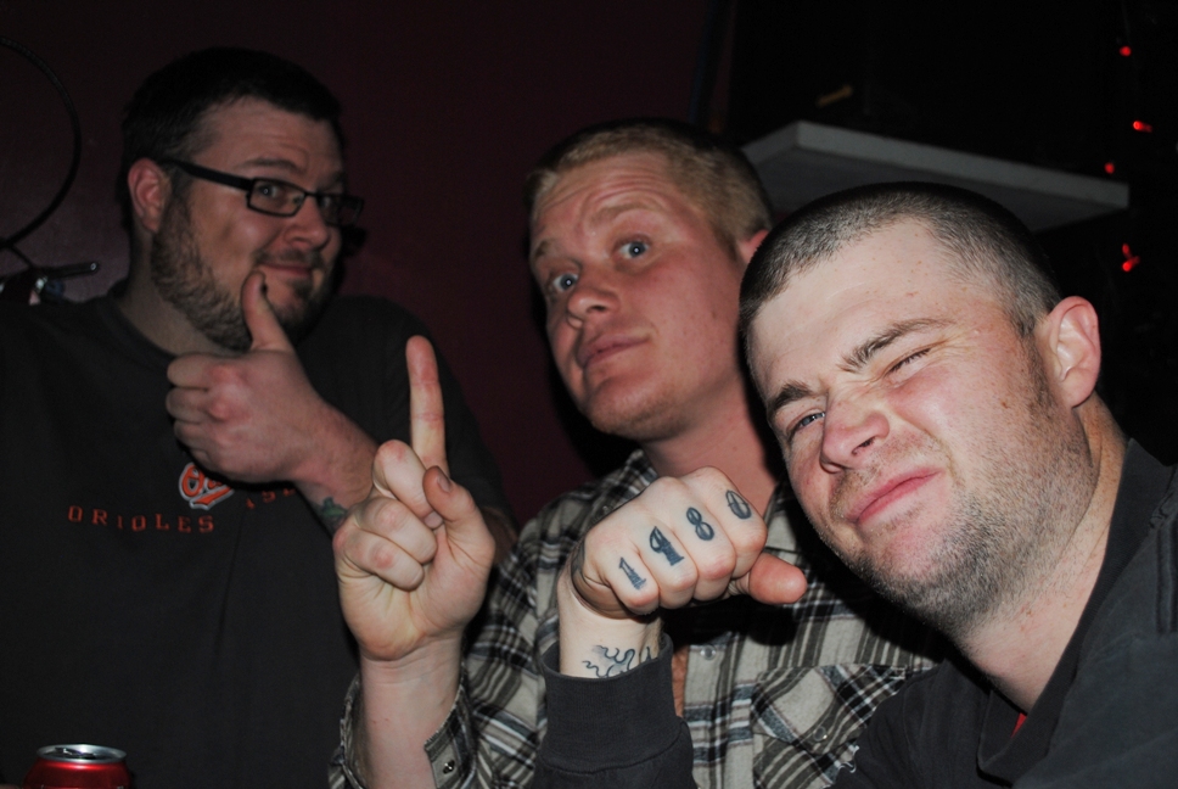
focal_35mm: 45
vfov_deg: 29.9
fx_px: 1474
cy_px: 394
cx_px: 589
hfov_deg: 43.6
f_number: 4.5
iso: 200
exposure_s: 1/60
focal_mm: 30
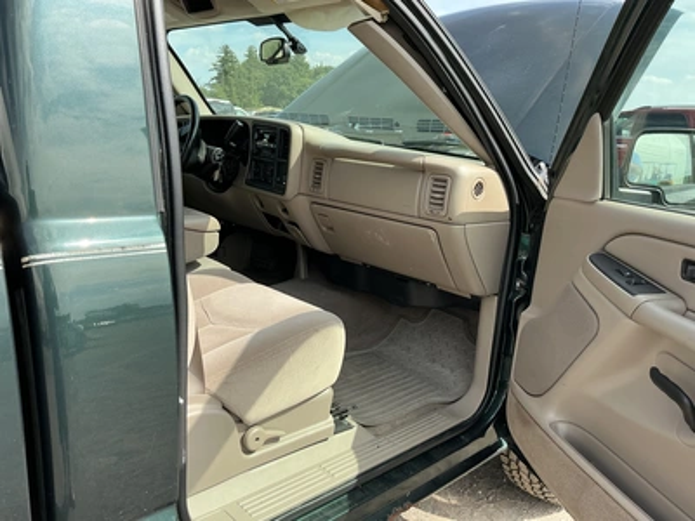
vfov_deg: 49.7
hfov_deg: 63.4
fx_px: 562
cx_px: 348
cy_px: 260
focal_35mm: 28
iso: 25
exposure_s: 1/657
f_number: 1.8
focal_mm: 3
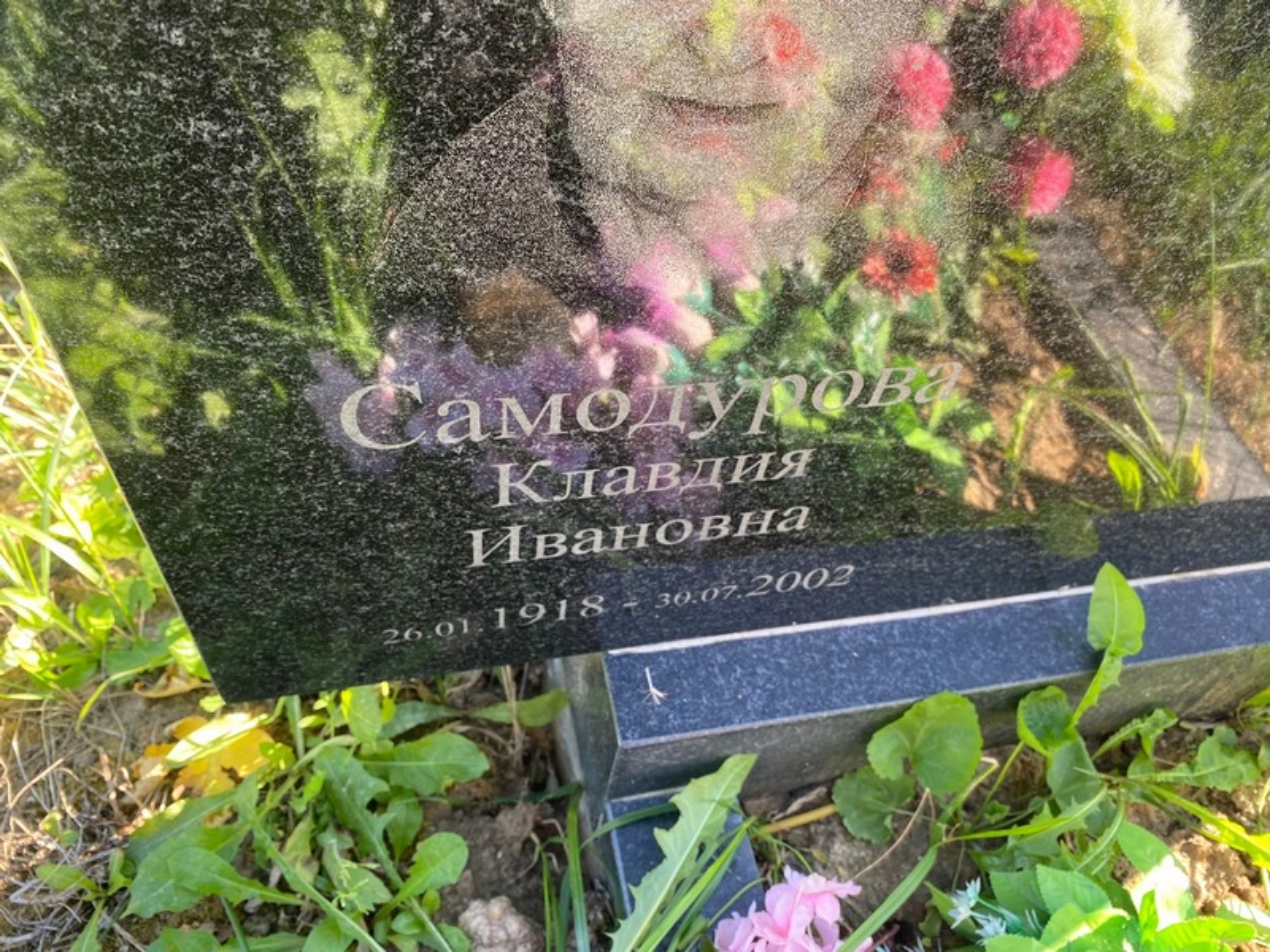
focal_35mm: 26
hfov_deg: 67.3
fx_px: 954
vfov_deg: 53.1
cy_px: 476
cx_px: 635
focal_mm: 4.25
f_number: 1.8
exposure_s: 1/121
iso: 40
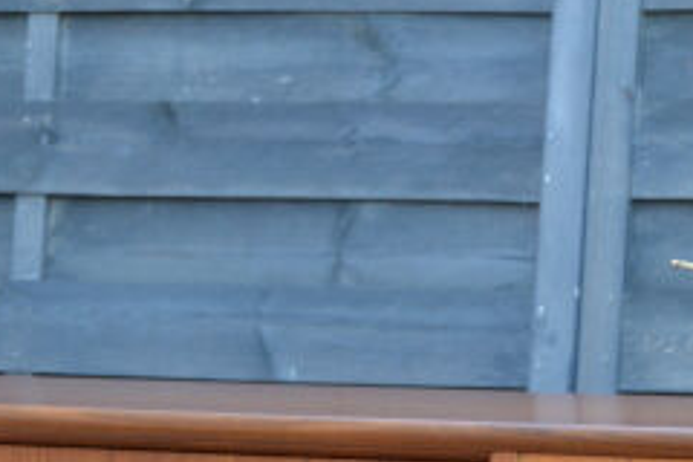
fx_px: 4119
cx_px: 476
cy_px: 780
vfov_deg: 6.3
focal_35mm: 214
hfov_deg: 9.6
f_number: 4.8
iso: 400
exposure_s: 1/80
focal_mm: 38
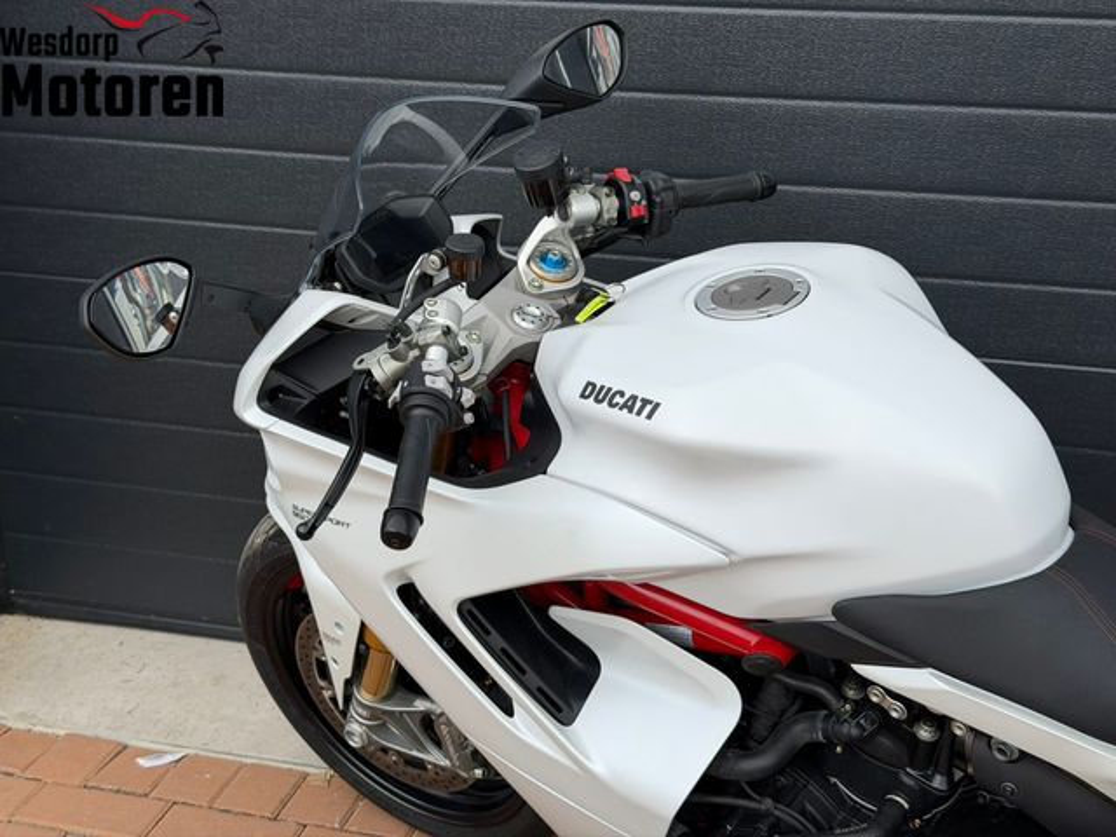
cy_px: 418
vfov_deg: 30.3
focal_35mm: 48
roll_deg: +0.3
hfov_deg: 39.7
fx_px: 1547
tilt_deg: -18.7
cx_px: 558
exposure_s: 1/2976
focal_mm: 6.76
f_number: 1.78
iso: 64
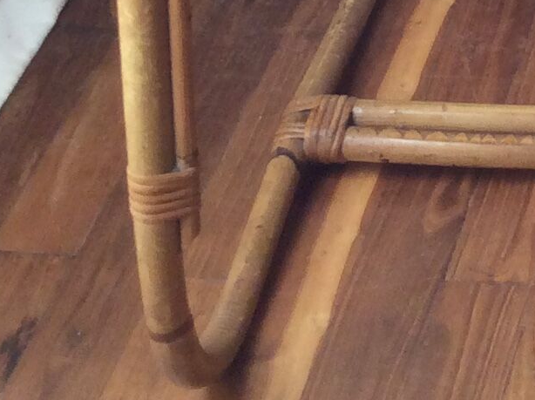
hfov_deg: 13.4
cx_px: 916
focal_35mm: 135
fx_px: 2084
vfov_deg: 10.4
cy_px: -290
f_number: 2.4
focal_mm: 3.3
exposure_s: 1/50
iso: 50
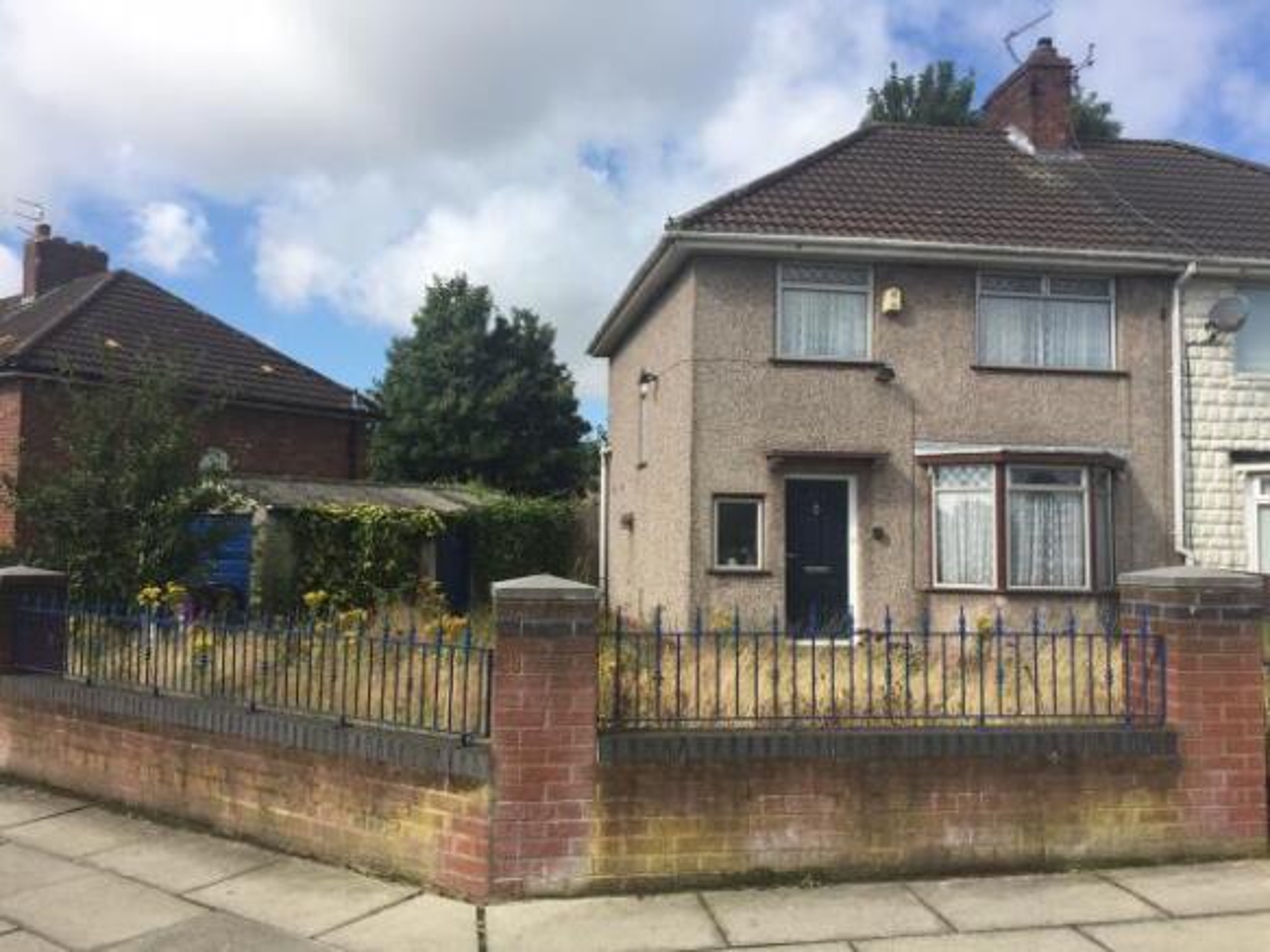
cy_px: 476
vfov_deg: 48.2
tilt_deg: +3.5
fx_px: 1064
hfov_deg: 61.7
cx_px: 635
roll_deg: -1.3
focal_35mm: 29
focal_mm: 4.15
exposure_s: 1/1582
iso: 32
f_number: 2.2
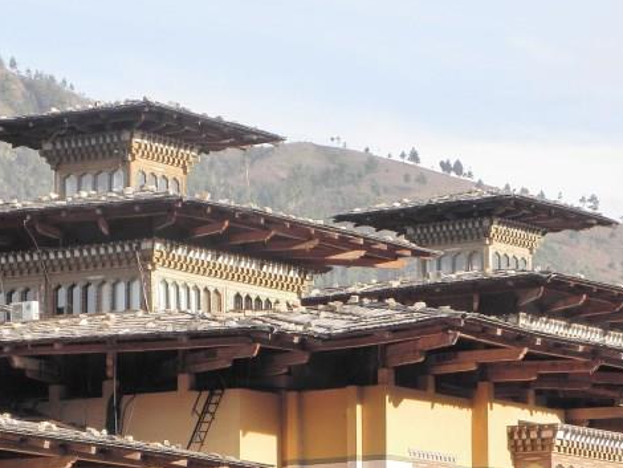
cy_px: 440
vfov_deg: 6.0
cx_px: 229
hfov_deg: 8.0
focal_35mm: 246
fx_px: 4430
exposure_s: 1/160
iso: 64
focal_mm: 20.23
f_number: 4.3
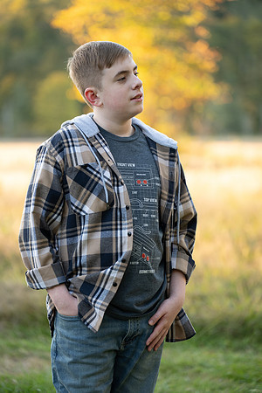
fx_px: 1266
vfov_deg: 17.6
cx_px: 131
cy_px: 196
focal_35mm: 116
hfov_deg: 11.8
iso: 500
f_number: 2.8
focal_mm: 116
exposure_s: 1/320
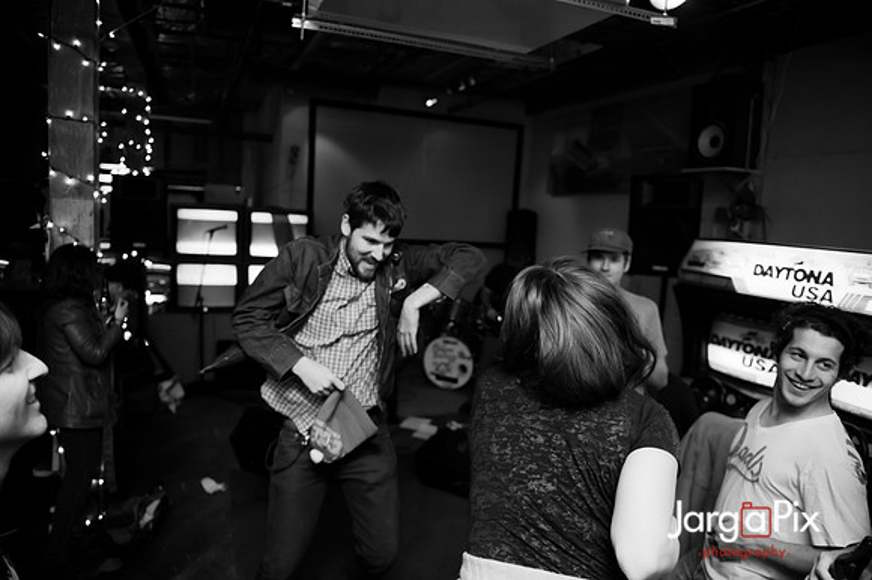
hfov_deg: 73.8
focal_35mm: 24
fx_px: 581
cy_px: 290
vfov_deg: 53.1
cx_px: 436
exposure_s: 1/125
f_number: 2.8
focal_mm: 24
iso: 1600
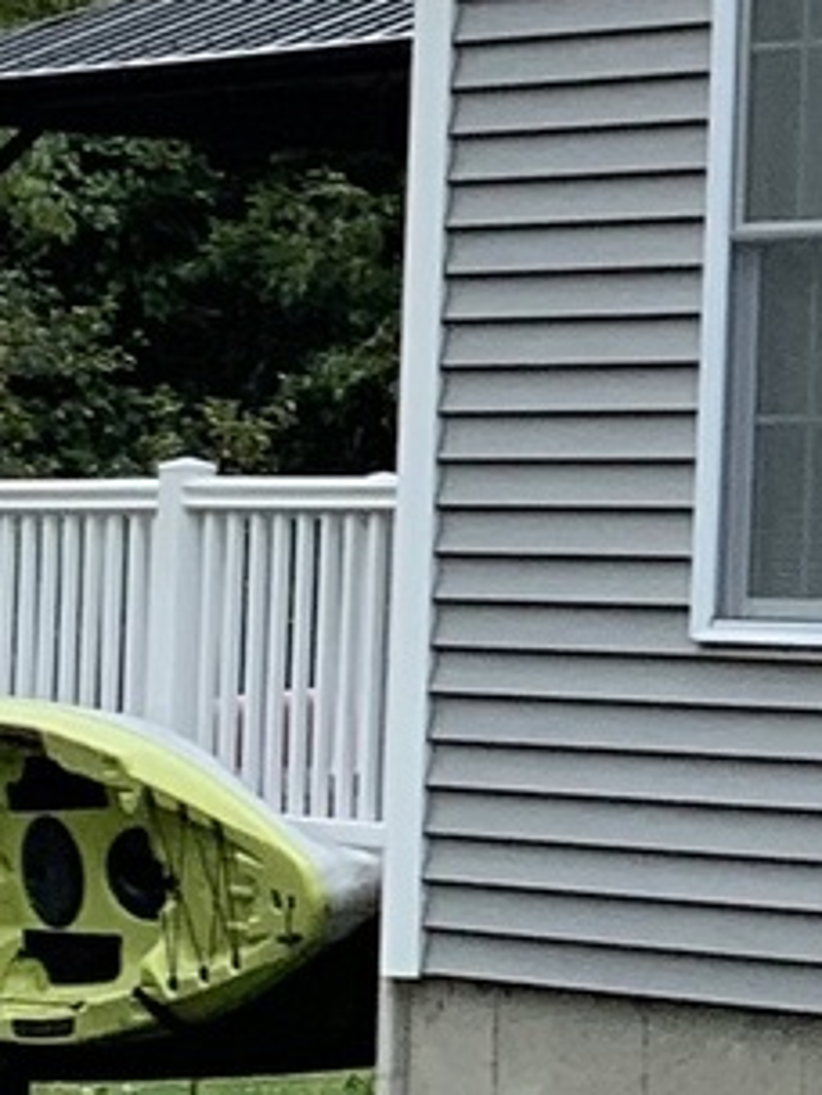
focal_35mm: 197
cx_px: 2538
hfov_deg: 6.8
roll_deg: +0.0
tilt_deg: +4.3
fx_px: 6237
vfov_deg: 10.0
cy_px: 231
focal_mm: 4.25
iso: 25
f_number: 1.8
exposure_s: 1/678
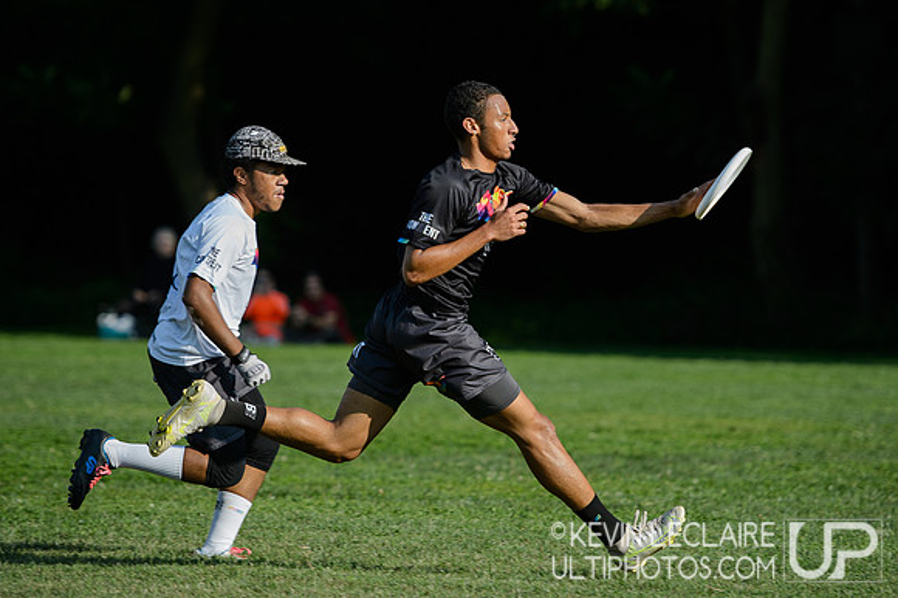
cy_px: 226
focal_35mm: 212
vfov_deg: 6.5
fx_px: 5275
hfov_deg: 9.7
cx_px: 477
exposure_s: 1/1250
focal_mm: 170
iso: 200
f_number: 2.8
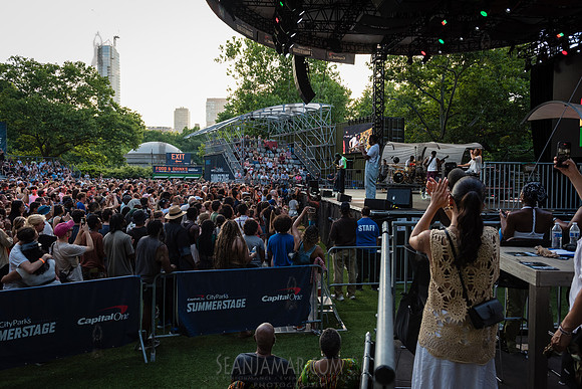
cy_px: 194
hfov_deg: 65.5
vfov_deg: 46.4
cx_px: 291
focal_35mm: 28
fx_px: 453
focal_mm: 28
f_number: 4
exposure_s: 1/500
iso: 1000
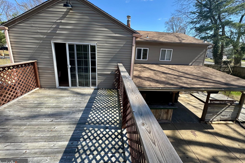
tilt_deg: -13.9
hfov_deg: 100.4
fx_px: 102
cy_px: 74
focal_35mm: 15
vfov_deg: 77.1
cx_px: 123
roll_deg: -2.9
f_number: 2.2
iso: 40
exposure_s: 1/591
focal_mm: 2.22
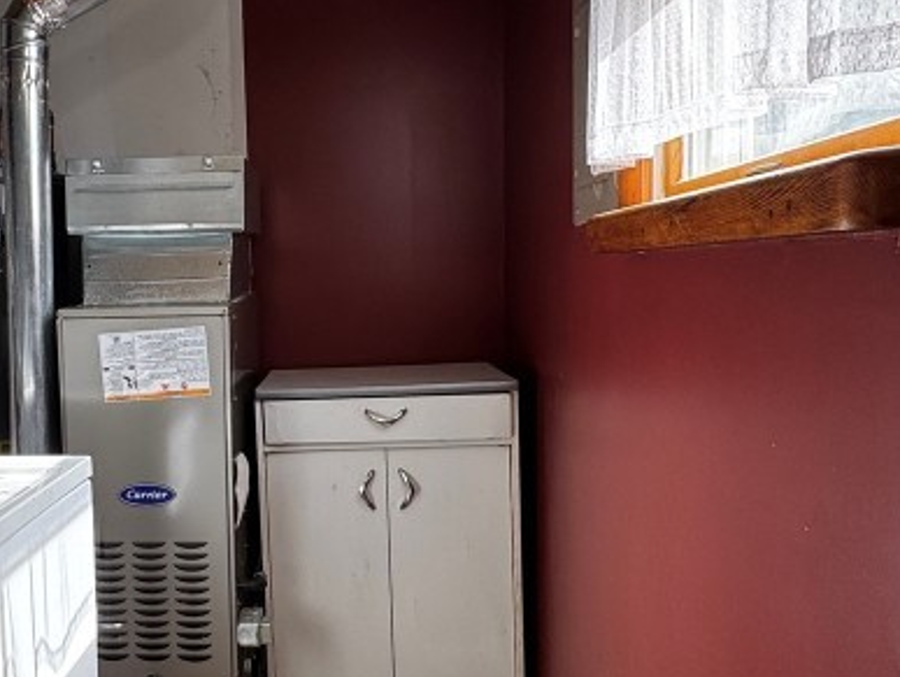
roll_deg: +2.2
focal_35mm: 37
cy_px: 354
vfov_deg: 38.7
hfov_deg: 48.7
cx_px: 256
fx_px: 963
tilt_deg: -4.5
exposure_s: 1/99
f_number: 2.2
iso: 50
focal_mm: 2.22
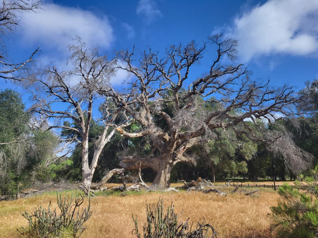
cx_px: 159
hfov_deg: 67.3
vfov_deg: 53.1
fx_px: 239
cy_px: 119
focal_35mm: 26
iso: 40
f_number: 1.8
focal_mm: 5.4
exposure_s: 1/1728
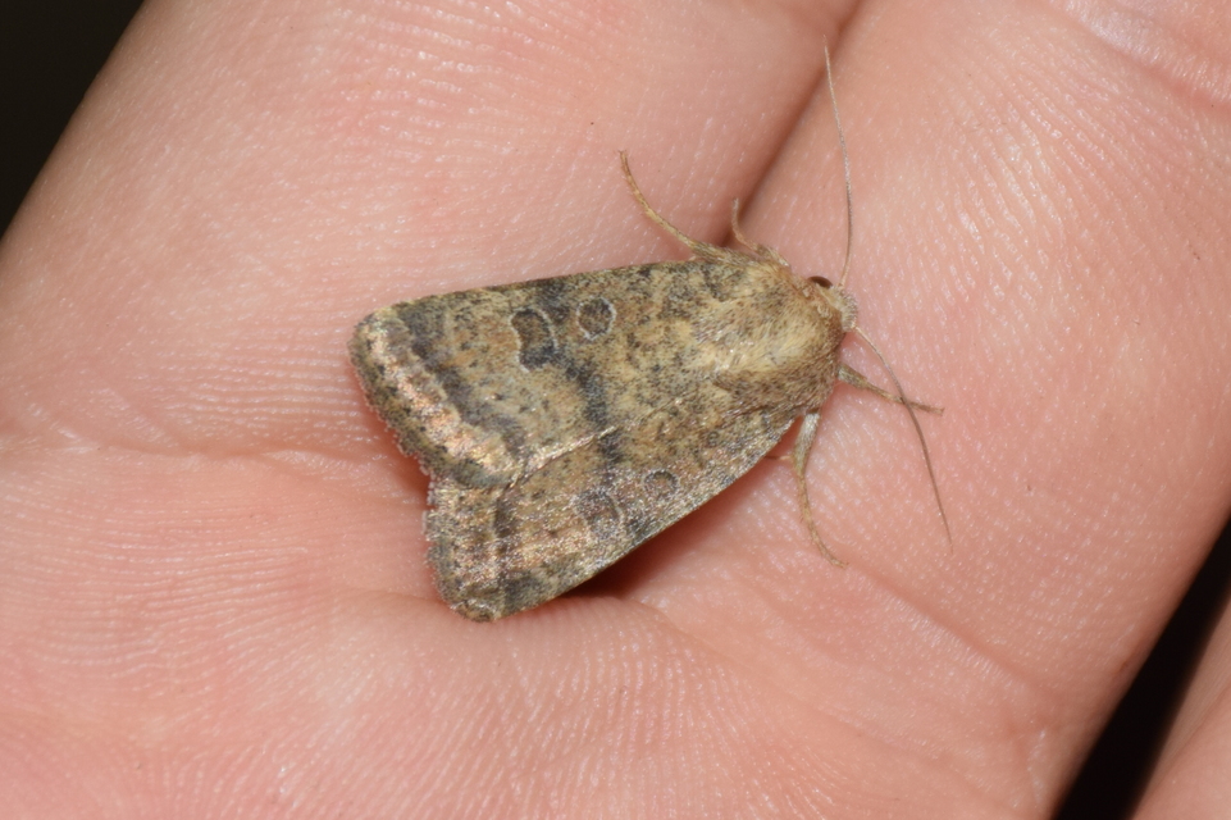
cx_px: 616
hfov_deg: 11.2
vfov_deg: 7.5
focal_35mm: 183
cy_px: 410
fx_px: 6255
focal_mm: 122
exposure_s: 1/60
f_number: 7.1
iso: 320
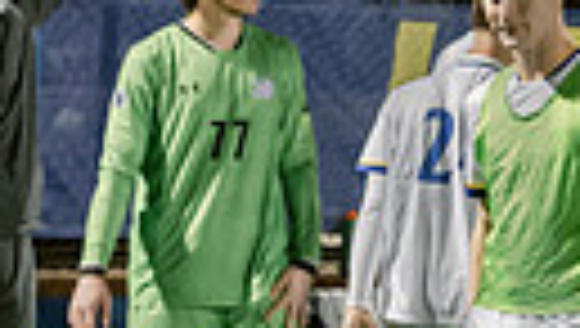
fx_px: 5067
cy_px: 115
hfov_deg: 6.4
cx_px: 1182
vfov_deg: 3.7
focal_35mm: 329
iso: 2500
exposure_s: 1/200
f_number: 3.5
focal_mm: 70
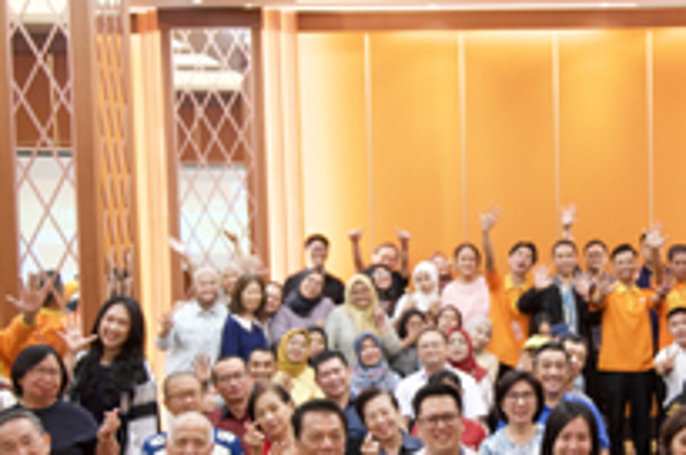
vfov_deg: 16.1
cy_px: 313
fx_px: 1602
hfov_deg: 23.8
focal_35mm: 84
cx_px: 542
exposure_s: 1/100
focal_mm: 23
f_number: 2.8
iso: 1250
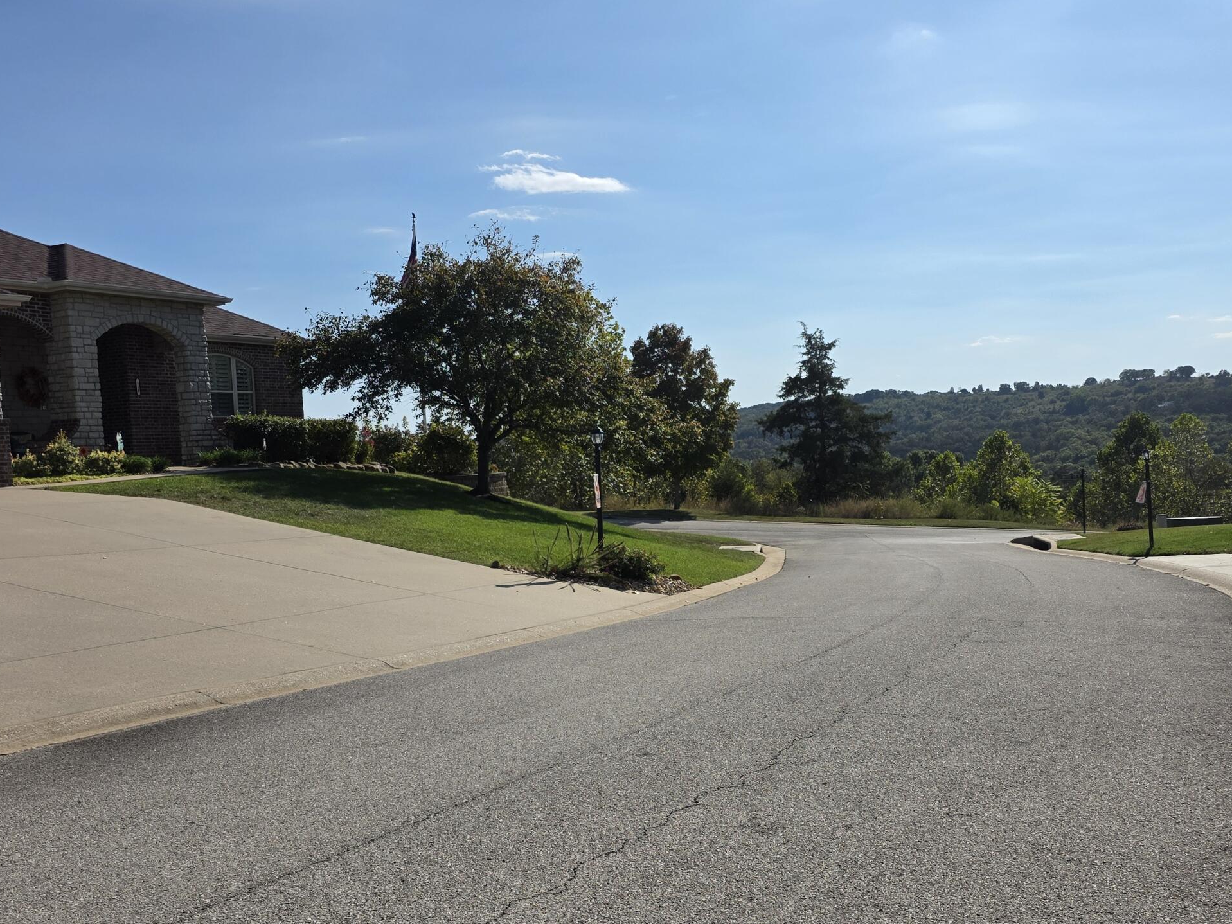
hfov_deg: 51.3
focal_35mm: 36
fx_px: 1281
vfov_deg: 39.6
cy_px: 537
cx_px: 667
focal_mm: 6.3
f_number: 1.7
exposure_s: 1/7944
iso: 50
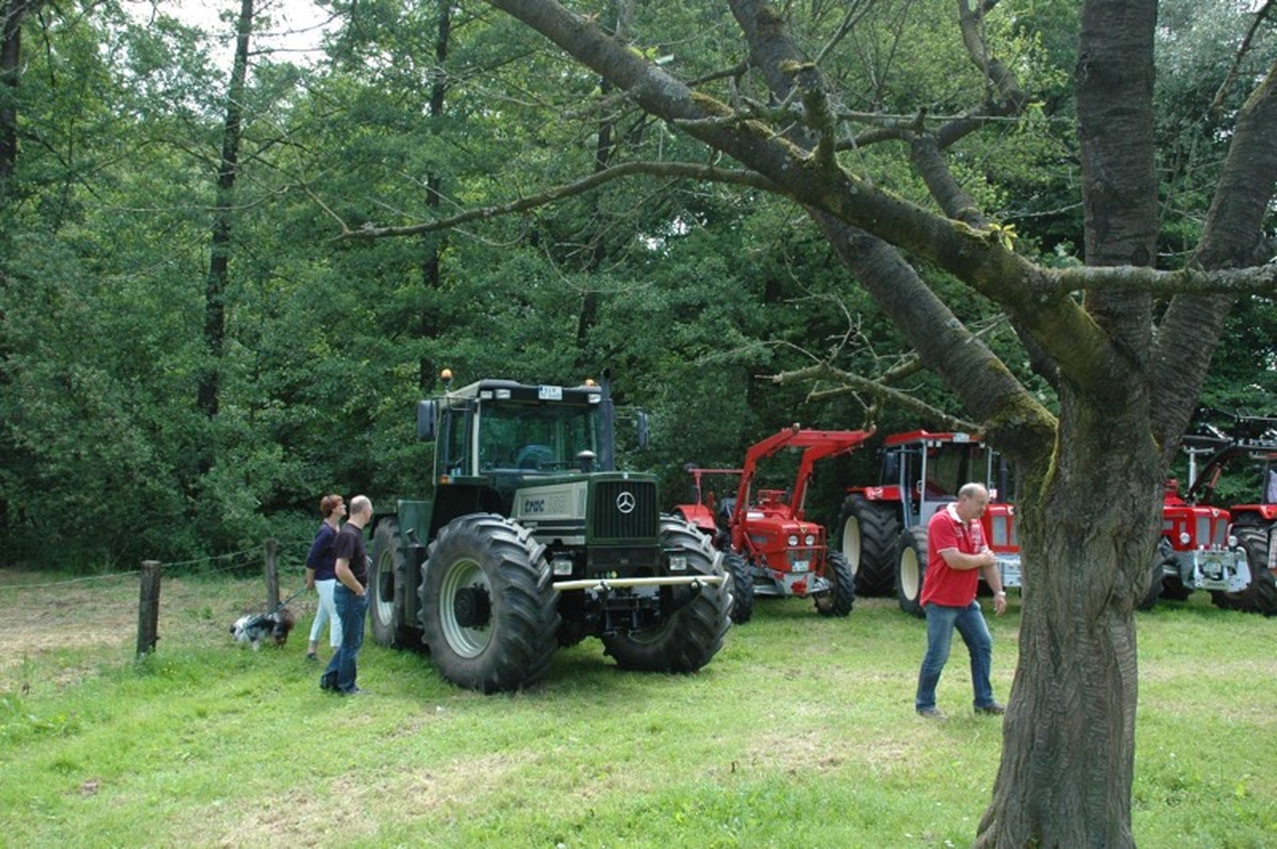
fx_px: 957
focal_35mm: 27
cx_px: 638
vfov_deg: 47.9
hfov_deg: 67.4
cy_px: 424
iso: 400
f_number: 6.3
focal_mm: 18
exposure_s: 1/160
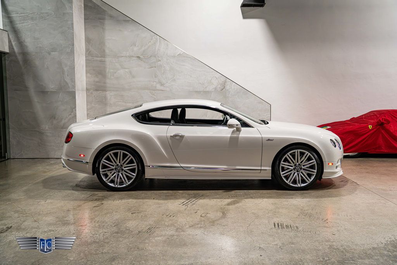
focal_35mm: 32
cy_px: 132
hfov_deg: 58.7
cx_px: 198
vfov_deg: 41.1
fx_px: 353
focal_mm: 32
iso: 1000
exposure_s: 1/80
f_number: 4
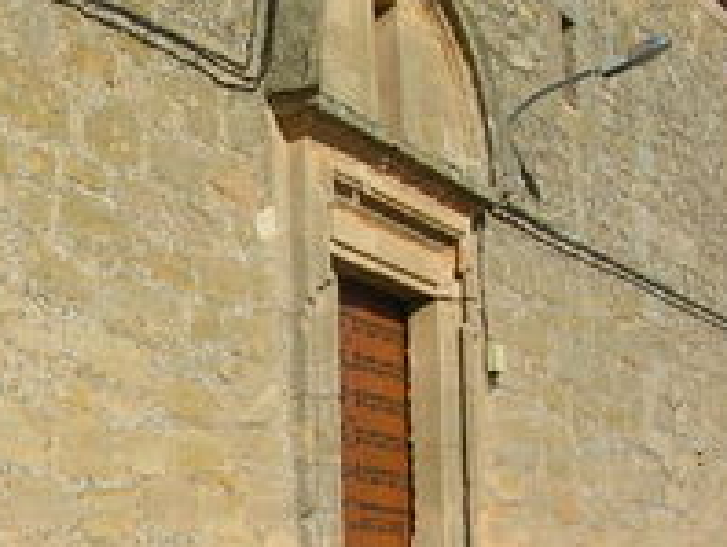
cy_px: 319
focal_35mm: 94
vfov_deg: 15.8
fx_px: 1977
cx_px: -22
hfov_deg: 20.1
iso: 50
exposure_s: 1/548
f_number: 5.6
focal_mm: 5.8
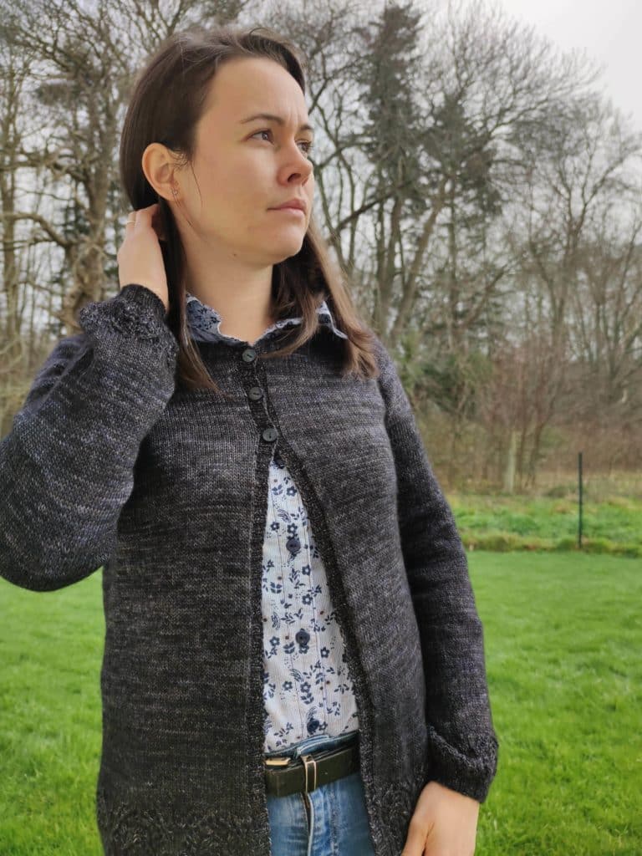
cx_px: 321
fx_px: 593
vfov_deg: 71.6
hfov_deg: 56.8
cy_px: 428
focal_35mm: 24
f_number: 1.69
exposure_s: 1/1252
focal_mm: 6.72
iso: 101
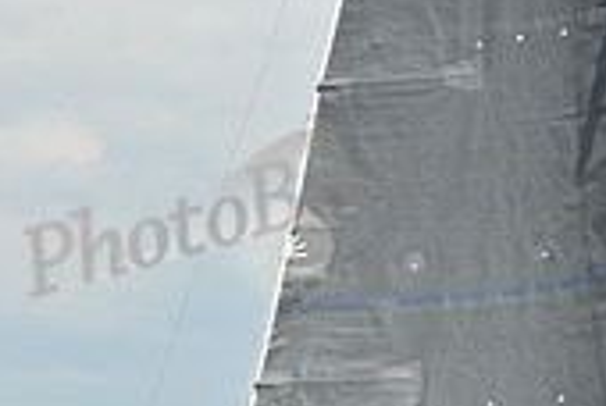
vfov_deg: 4.9
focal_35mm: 279
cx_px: 713
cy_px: 668
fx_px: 4705
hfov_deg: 7.3
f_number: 11
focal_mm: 82
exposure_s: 1/1250
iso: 320
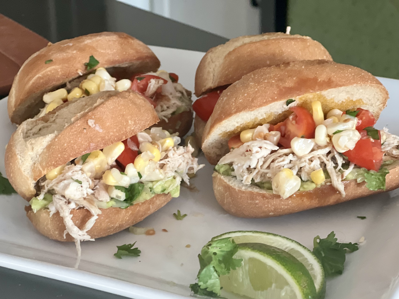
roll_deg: +0.2
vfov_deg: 19.1
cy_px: 150
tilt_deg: -25.5
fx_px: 888
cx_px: 200
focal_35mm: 77
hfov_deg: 25.3
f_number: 2.8
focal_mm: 9
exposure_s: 1/25
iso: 400
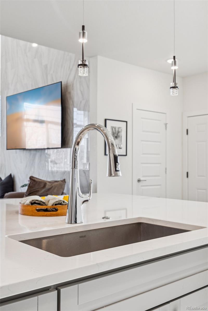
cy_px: 156
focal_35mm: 38
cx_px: 104
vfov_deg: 50.7
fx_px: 329
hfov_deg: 35.1
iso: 400
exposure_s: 1/40
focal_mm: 38
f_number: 9
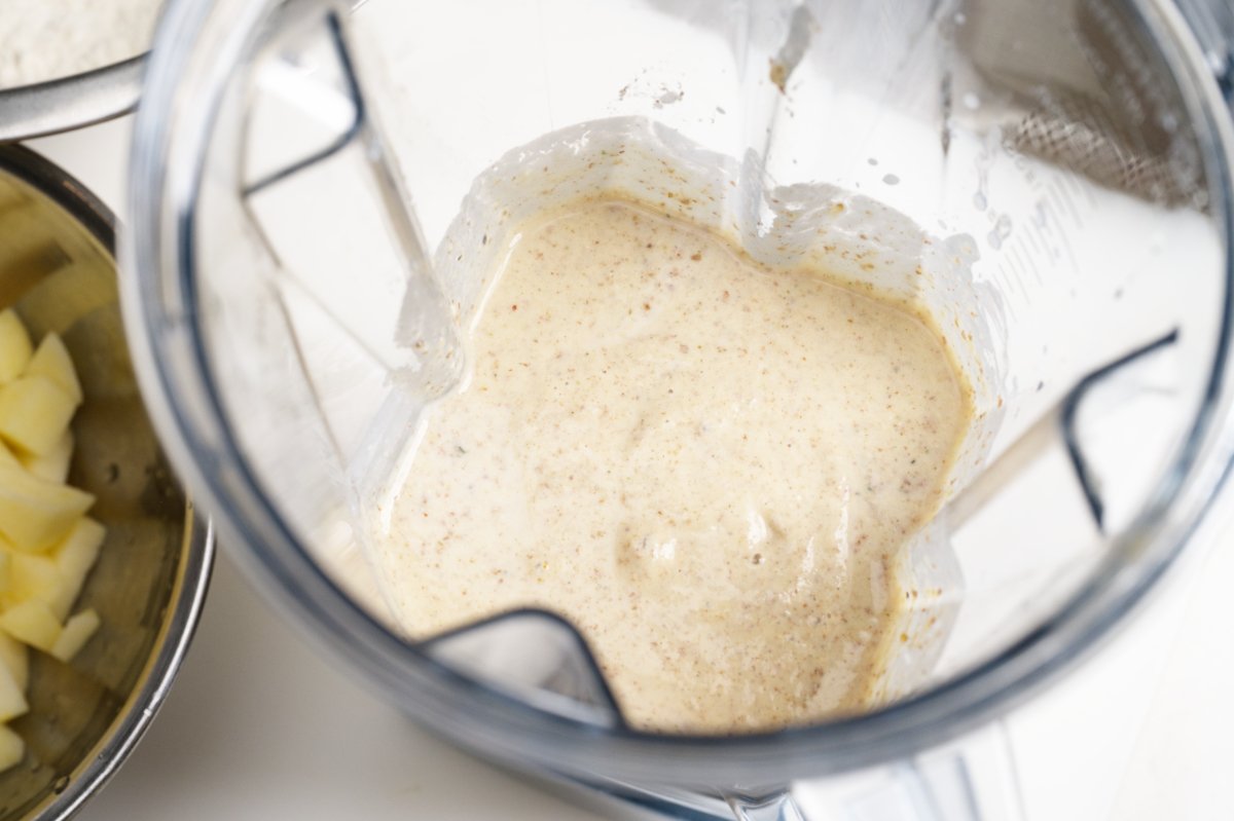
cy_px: 410
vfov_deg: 23.4
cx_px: 617
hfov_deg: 34.5
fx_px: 1987
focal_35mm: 58
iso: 1000
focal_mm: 58
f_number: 8
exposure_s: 1/1250
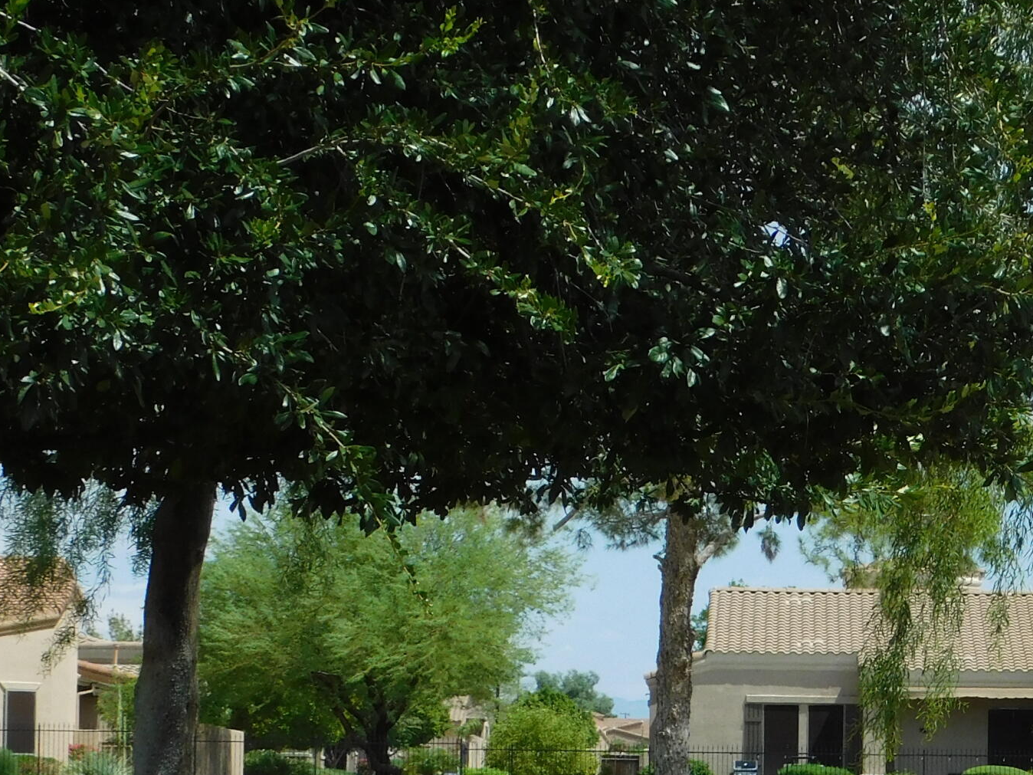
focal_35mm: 178
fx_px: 5312
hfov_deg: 11.0
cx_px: 1117
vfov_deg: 8.3
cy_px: 550
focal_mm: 14.2
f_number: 4.4
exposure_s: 1/1000
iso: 125
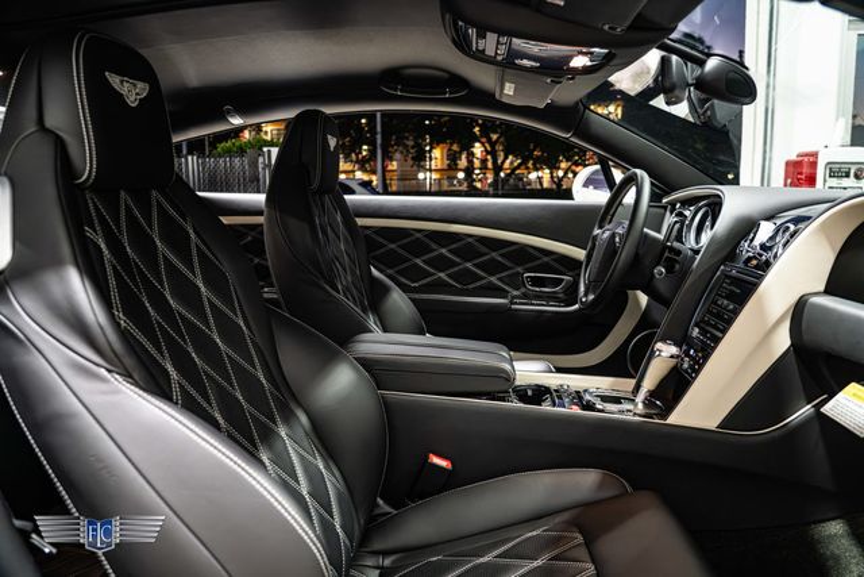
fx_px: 600
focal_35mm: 25
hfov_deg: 71.5
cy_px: 288
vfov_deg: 51.3
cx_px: 432
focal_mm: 25
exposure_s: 1/13
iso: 1600
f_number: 4
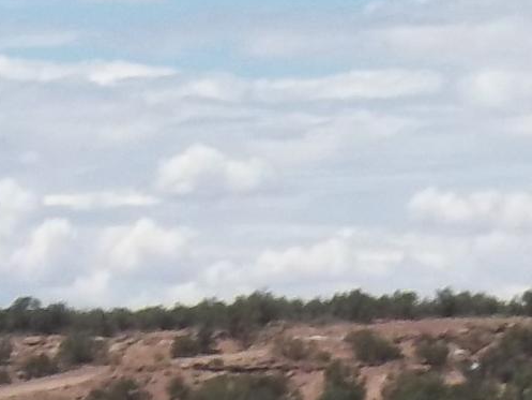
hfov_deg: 3.4
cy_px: 1152
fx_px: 8901
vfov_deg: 2.5
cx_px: 434
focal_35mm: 579
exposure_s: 1/100
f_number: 16
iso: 80
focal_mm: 17.1
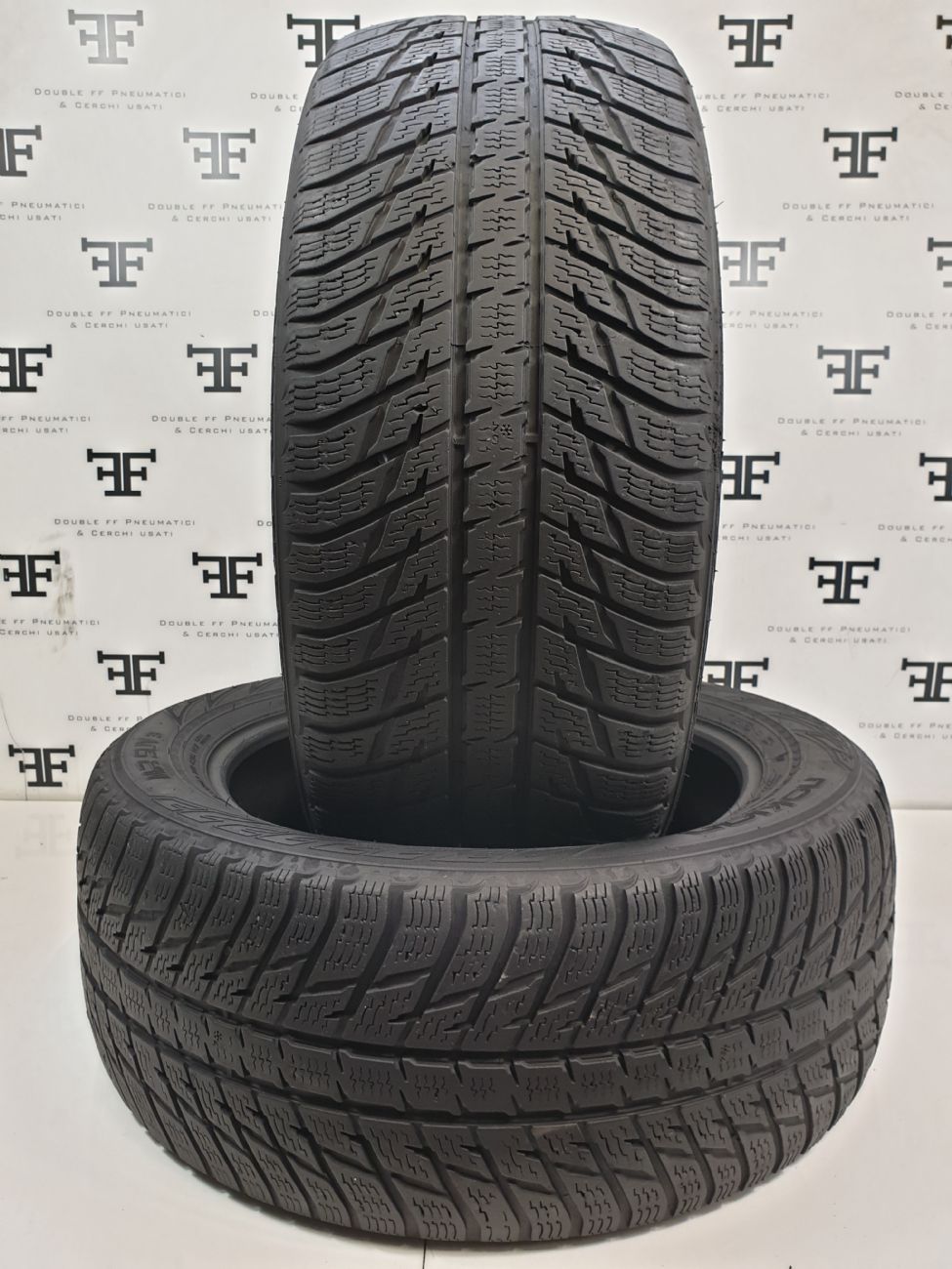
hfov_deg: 53.1
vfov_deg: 67.3
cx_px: 476
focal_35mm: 26
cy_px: 634
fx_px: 953
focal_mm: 4.3
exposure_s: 1/50
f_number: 2.4
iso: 100
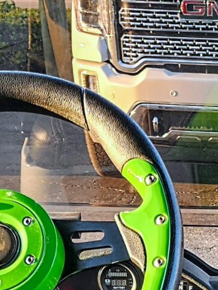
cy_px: 529
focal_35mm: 93
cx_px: 252
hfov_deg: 15.4
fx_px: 781
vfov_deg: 17.1
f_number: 1.8
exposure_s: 1/180
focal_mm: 6.4
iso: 64
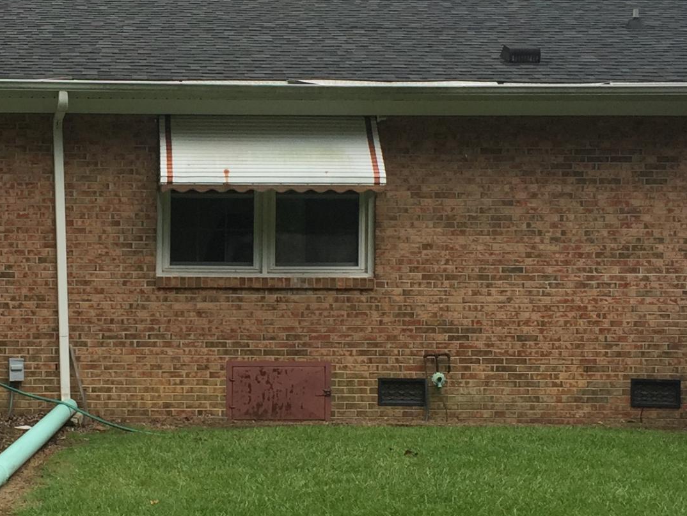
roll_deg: -1.2
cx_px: 138
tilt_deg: +0.3
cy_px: 256
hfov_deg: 23.8
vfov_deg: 18.2
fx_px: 1608
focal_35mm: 81
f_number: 2.2
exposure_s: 1/573
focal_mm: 4.15
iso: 32
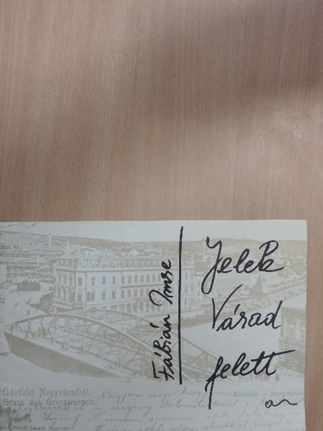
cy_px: 216
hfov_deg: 36.0
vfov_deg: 46.8
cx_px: 162
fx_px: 498
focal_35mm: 40
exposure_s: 1/60
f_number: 3.3
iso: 720
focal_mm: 7.1
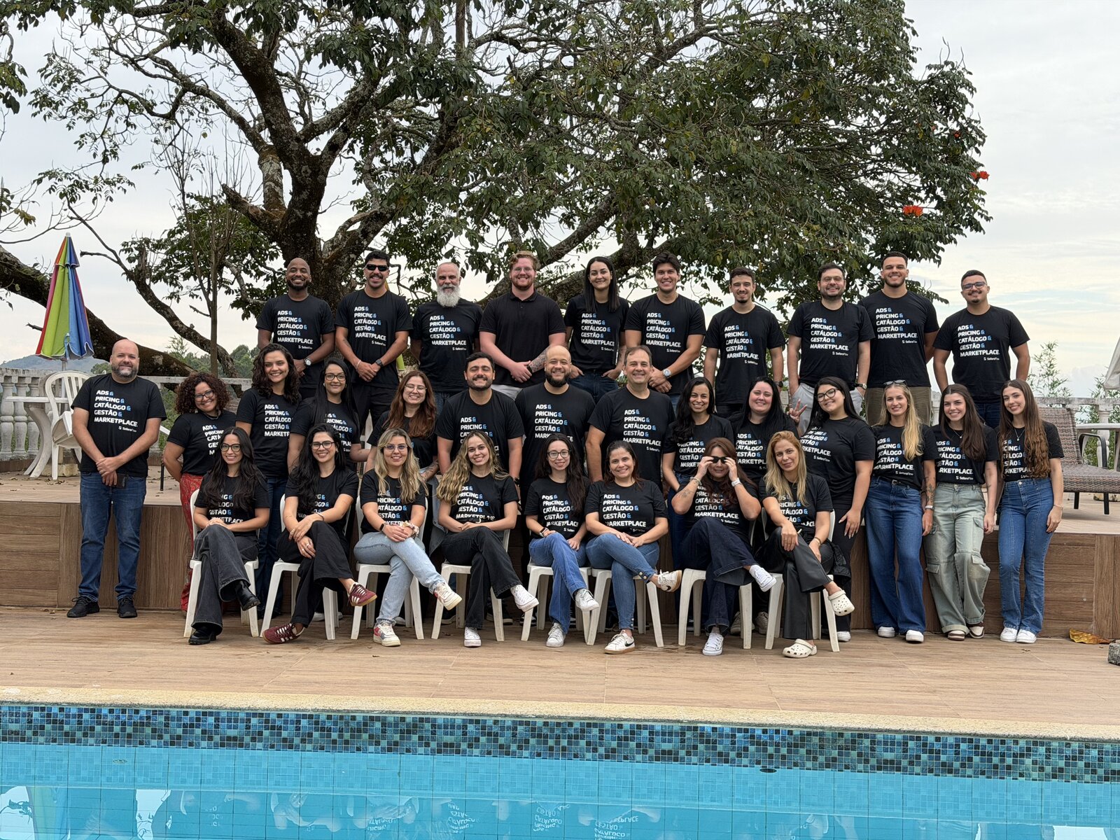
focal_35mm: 48
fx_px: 1553
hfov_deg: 39.7
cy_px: 420
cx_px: 560
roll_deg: -0.8
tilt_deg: -1.2
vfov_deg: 30.3
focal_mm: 6.76
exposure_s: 1/762
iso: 80
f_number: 1.78
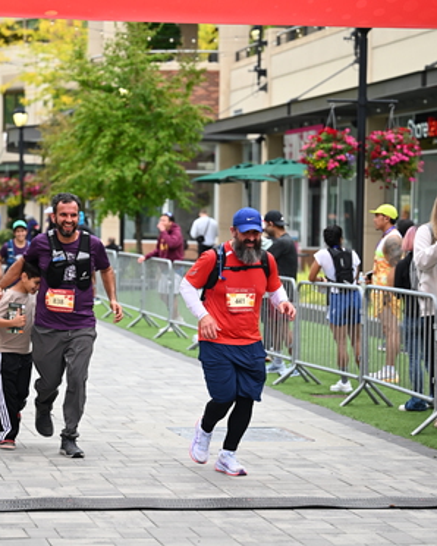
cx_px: 177
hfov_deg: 13.9
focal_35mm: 111
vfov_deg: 17.3
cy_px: 343
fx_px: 1793
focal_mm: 80
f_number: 2.8
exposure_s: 1/2000
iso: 640
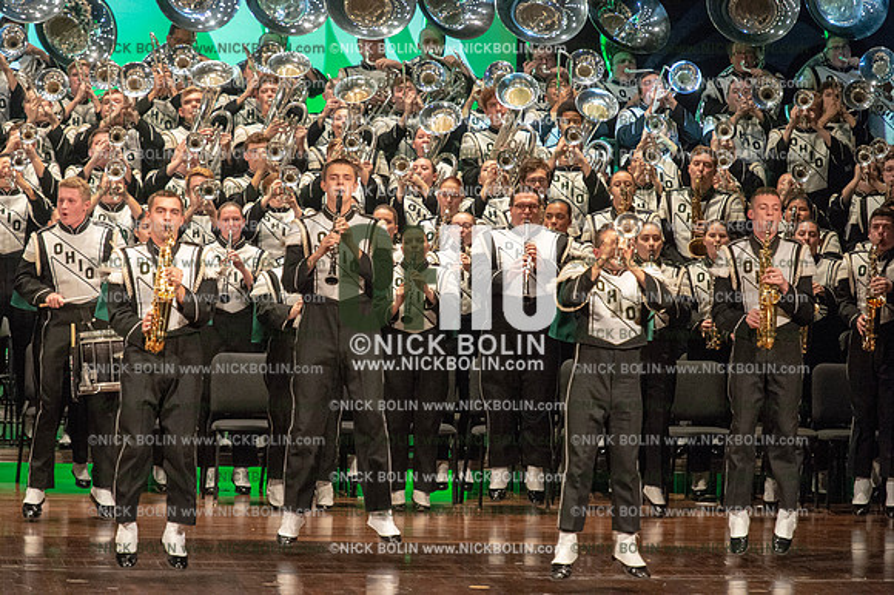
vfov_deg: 6.0
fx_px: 5708
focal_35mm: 230
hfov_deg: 9.0
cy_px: 298
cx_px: 447
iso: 8000
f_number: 5.6
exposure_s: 1/320
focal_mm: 230
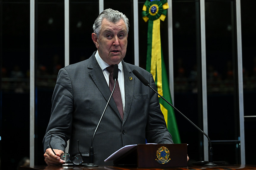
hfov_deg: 21.7
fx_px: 667
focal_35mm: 94
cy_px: 85
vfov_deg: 14.5
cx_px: 128
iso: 3200
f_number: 4
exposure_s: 1/160
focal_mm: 94
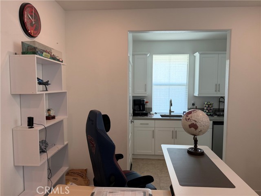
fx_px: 181
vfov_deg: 56.8
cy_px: 98
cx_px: 130
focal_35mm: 24
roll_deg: +0.1
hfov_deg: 71.6
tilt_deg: -3.9
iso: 200
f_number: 1.78
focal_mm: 6.76
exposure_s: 1/120
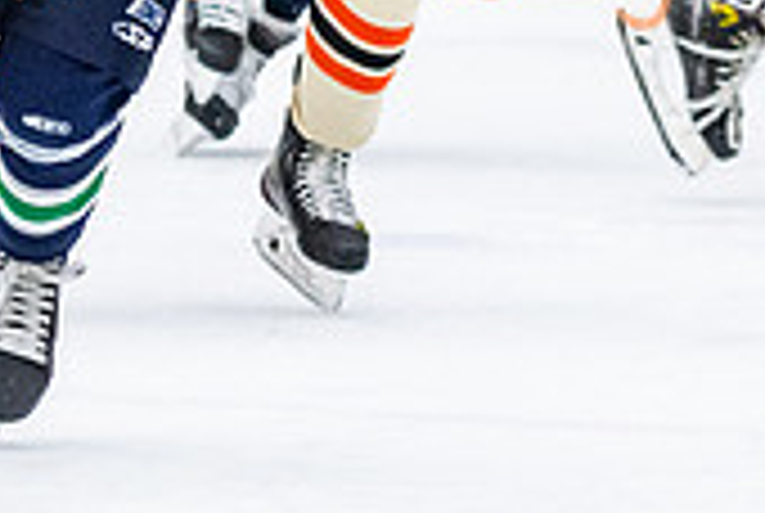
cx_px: 260
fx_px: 14603
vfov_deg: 2.0
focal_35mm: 686
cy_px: -348
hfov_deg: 3.0
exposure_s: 1/640
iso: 2000
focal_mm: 98
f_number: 2.8
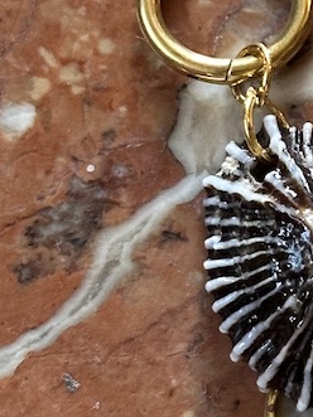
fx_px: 2521
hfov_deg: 7.0
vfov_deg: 9.5
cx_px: 454
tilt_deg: -76.3
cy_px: 219
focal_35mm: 209
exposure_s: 1/40
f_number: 1.78
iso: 320
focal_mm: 6.86
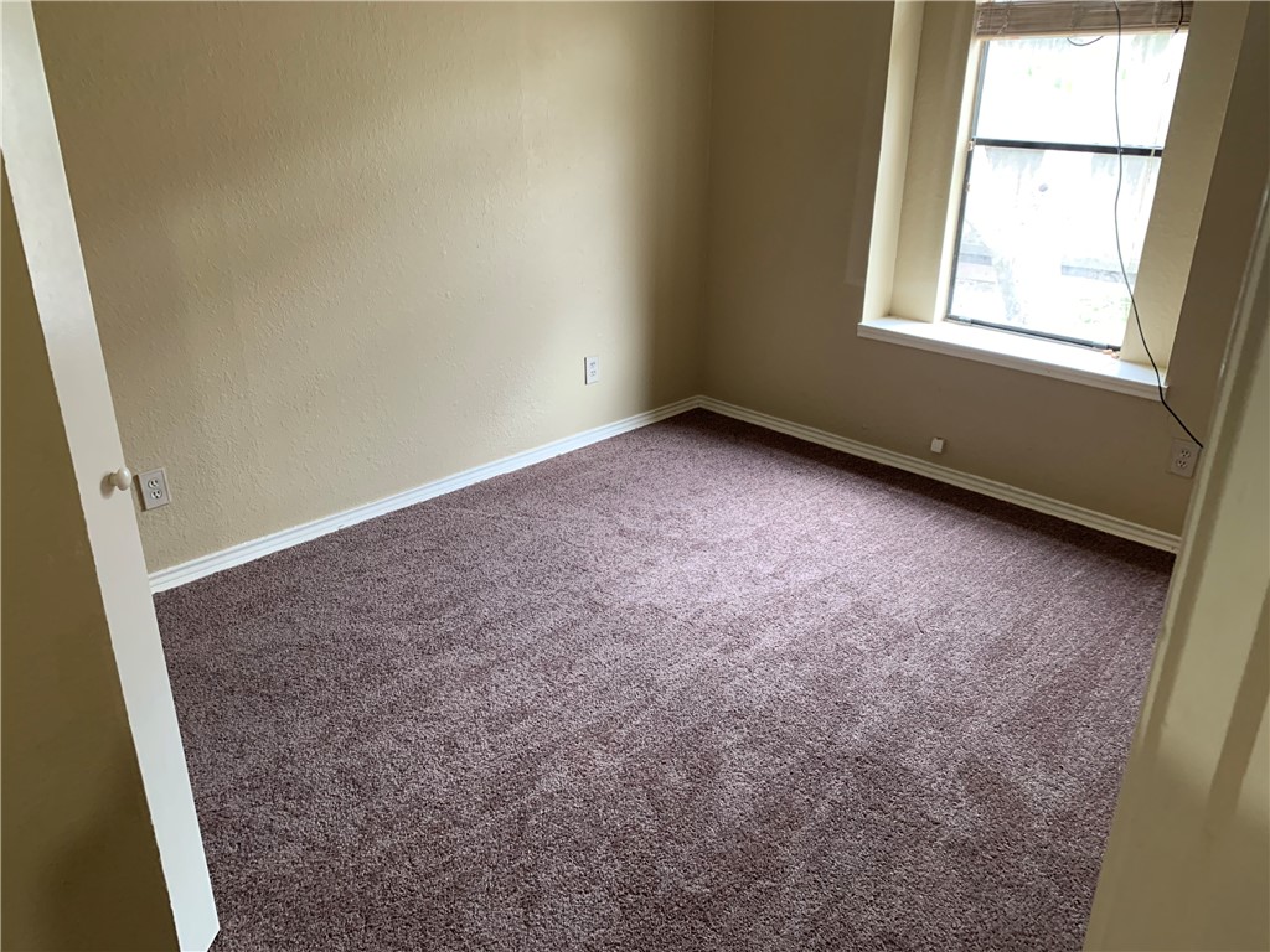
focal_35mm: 26
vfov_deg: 53.1
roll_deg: -1.3
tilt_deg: -24.0
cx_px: 635
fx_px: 954
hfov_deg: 67.3
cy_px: 476
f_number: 1.8
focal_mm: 4.25
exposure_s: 1/60
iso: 160
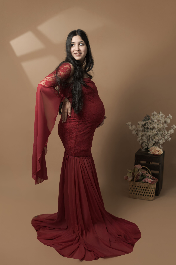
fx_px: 367
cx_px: 88
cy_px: 132
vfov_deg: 39.6
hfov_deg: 27.0
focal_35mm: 50
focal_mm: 50
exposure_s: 1/200
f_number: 1.8
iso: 500
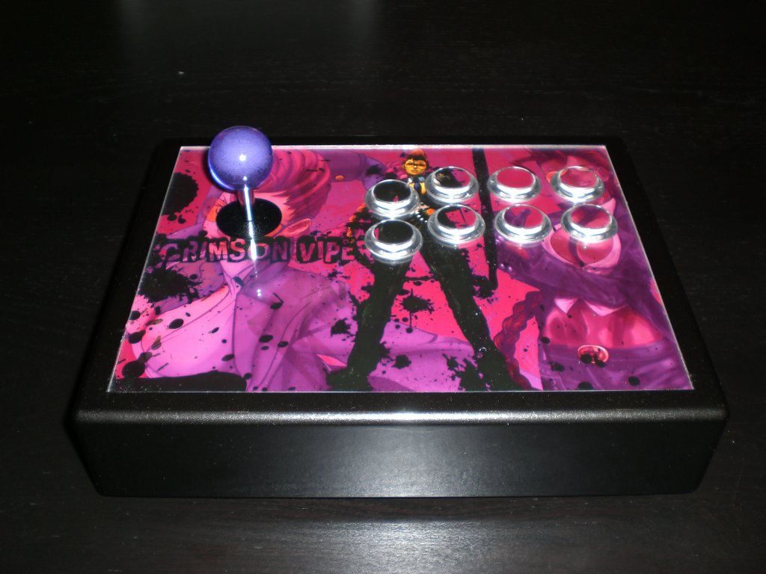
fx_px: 841
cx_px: 383
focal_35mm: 38
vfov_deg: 37.7
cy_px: 287
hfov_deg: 49.0
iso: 50
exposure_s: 1/60
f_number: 3.1
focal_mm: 6.3
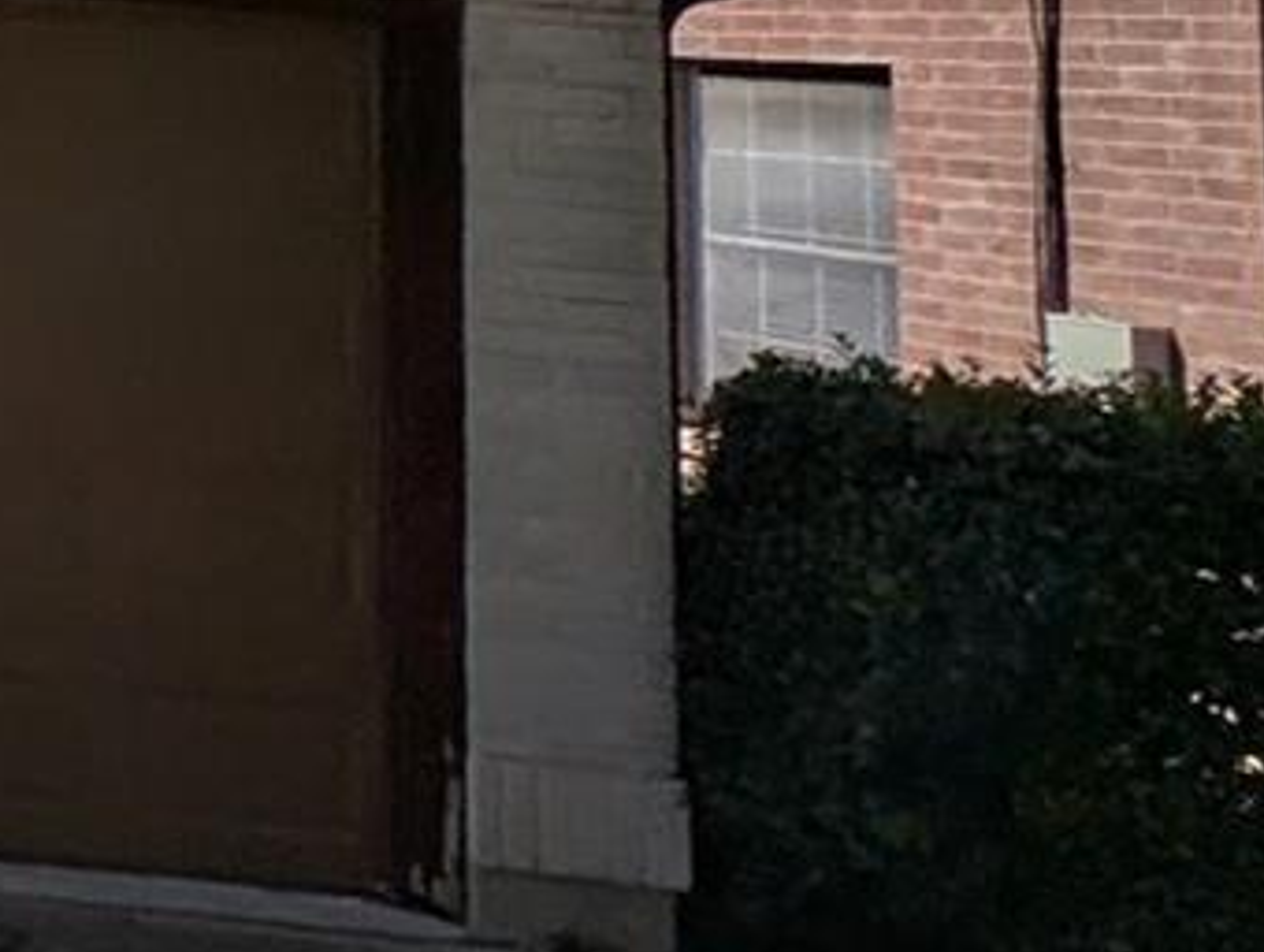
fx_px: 2633
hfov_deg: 15.2
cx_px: -1766
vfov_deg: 18.6
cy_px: -387
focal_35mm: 72
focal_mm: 2.23
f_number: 1.95
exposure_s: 1/4237
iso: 38
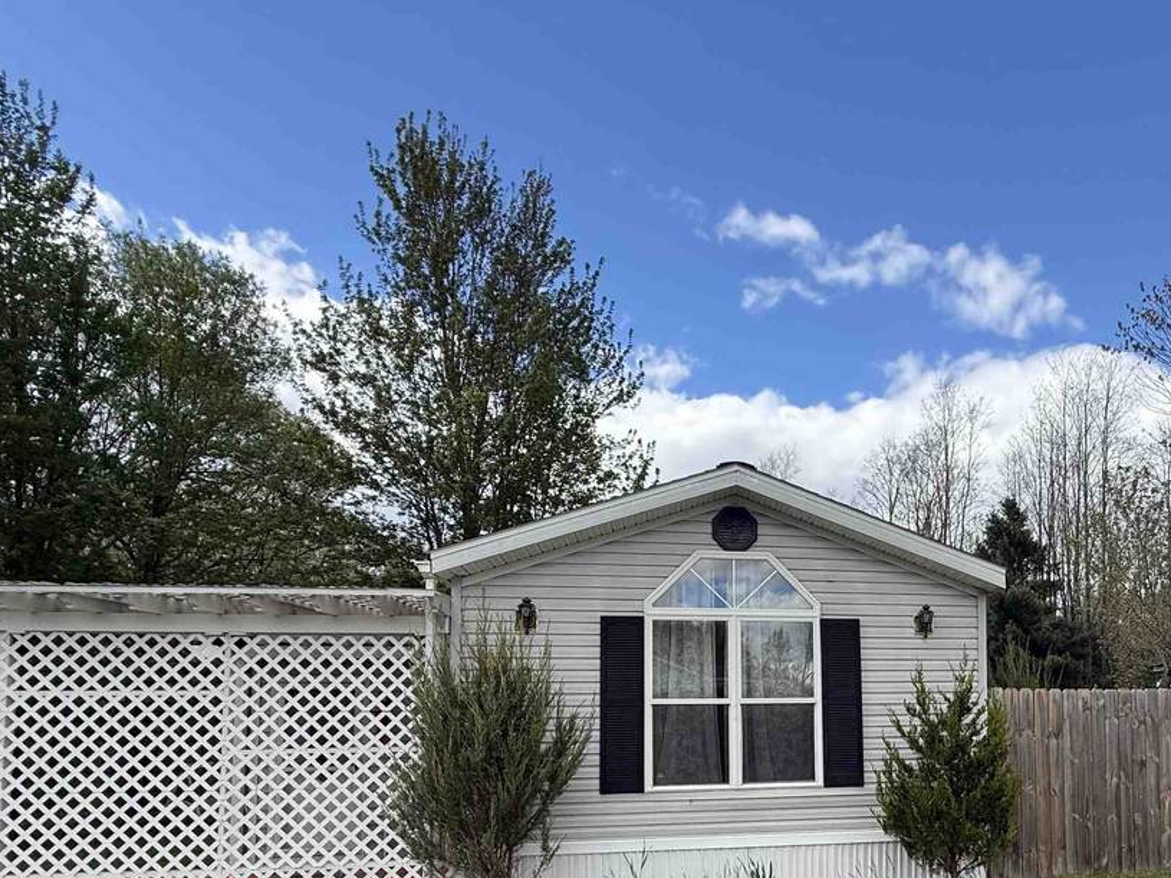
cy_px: 684
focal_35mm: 22
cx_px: 818
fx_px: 744
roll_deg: +0.5
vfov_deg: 57.2
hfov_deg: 73.1
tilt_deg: +2.8
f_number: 2.2
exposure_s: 1/1087
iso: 64
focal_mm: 2.22
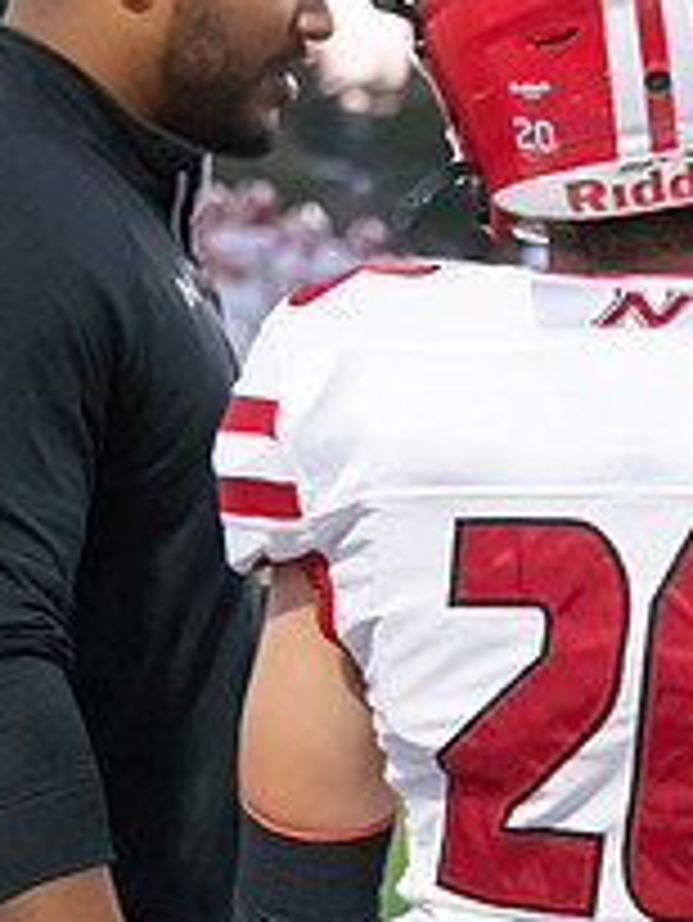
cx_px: 662
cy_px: 470
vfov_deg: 7.3
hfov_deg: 5.5
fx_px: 7253
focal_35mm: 272
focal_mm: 100
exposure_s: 1/500
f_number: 7.1
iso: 10000
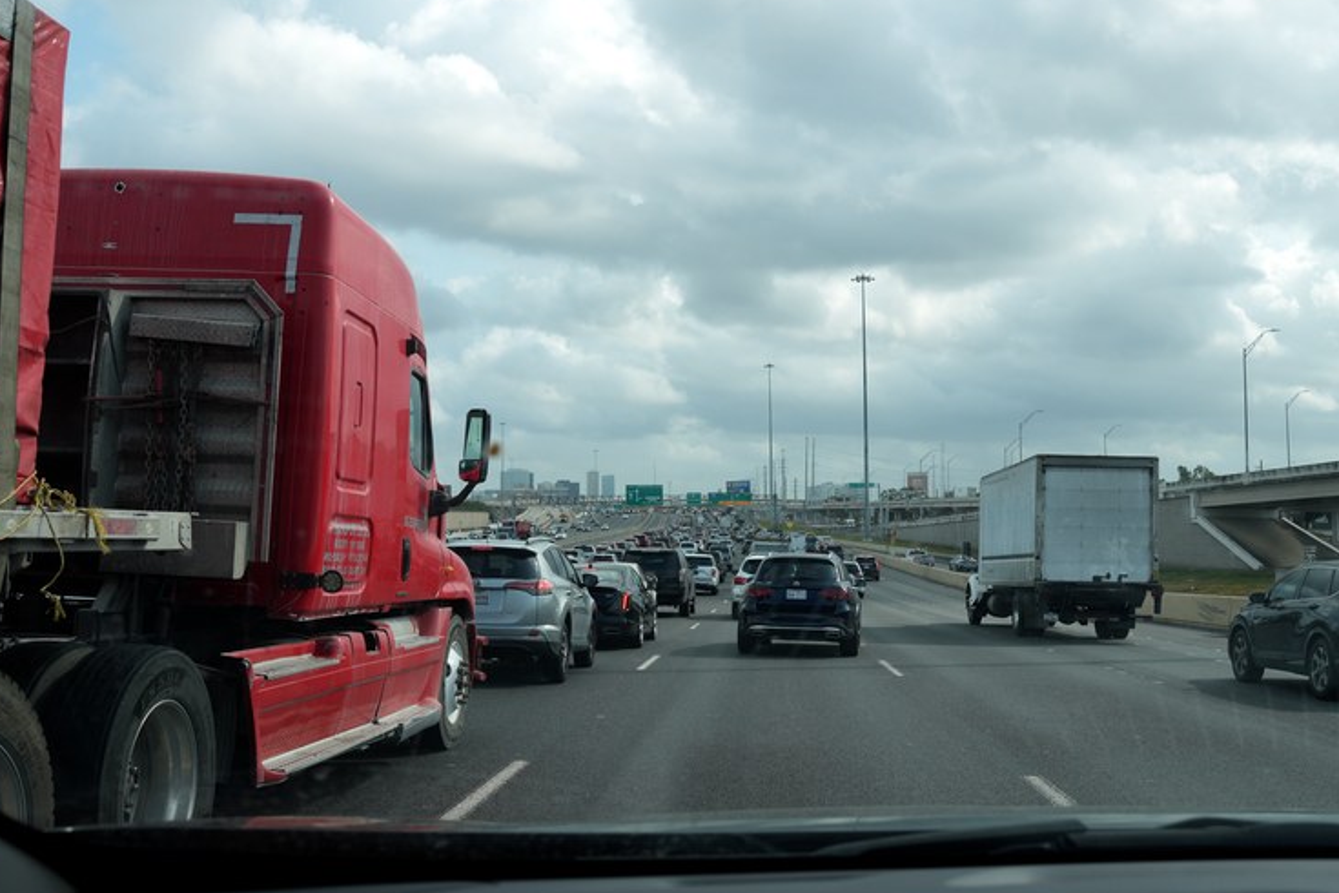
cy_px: 415
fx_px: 1396
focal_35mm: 38
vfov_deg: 35.4
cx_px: 701
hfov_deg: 51.2
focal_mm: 23
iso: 100
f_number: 6.3
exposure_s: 1/400
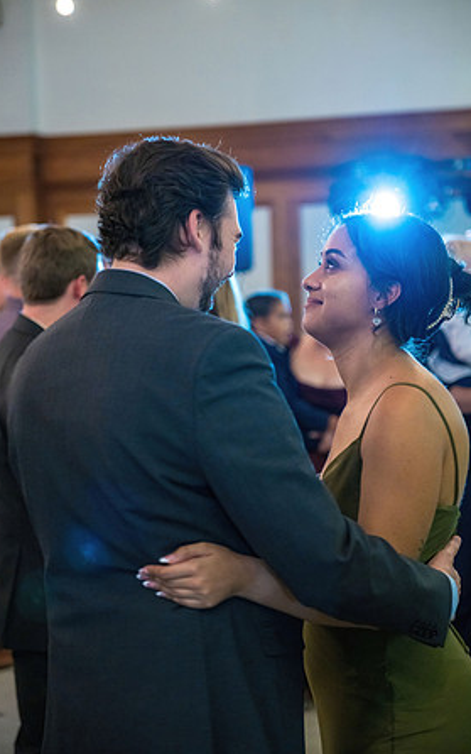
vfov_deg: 28.6
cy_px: 377
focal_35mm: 72
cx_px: 230
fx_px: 1478
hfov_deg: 18.1
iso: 3200
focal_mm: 70
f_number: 2.8
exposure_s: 1/30
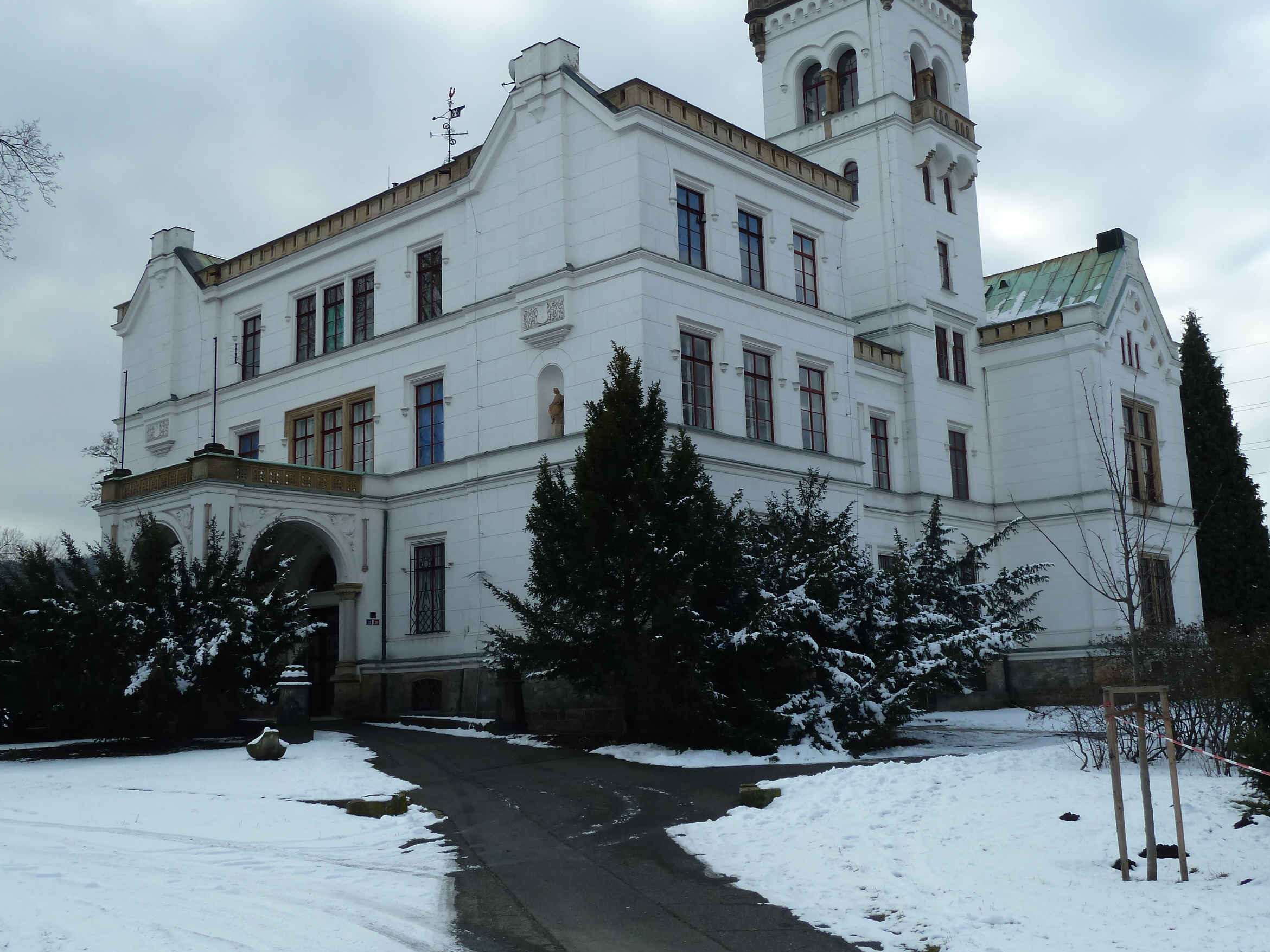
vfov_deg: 40.7
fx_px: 1284
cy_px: 464
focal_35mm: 35
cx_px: 664
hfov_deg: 52.6
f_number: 4
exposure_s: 1/400
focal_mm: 5.3
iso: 80
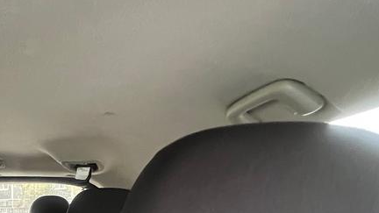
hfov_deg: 39.2
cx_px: -43
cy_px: 293
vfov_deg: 24.1
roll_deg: +1.2
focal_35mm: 42
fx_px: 422
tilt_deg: -9.6
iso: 640
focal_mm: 1.57
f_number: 1.8
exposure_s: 1/60
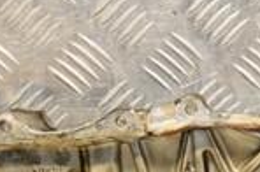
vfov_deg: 6.8
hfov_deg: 10.4
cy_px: 312
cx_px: 321
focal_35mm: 195
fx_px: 1405
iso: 800
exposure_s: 1/160
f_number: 5
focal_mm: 32
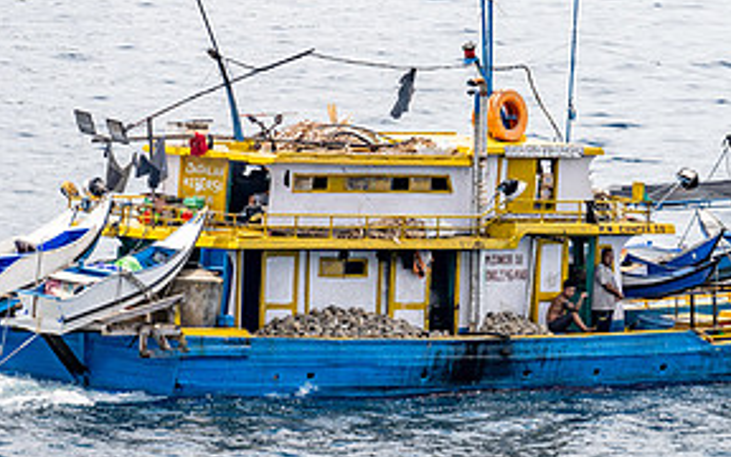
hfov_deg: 2.6
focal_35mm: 822
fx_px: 16376
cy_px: 256
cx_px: 586
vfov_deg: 1.6
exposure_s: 1/500
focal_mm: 400
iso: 160
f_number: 8
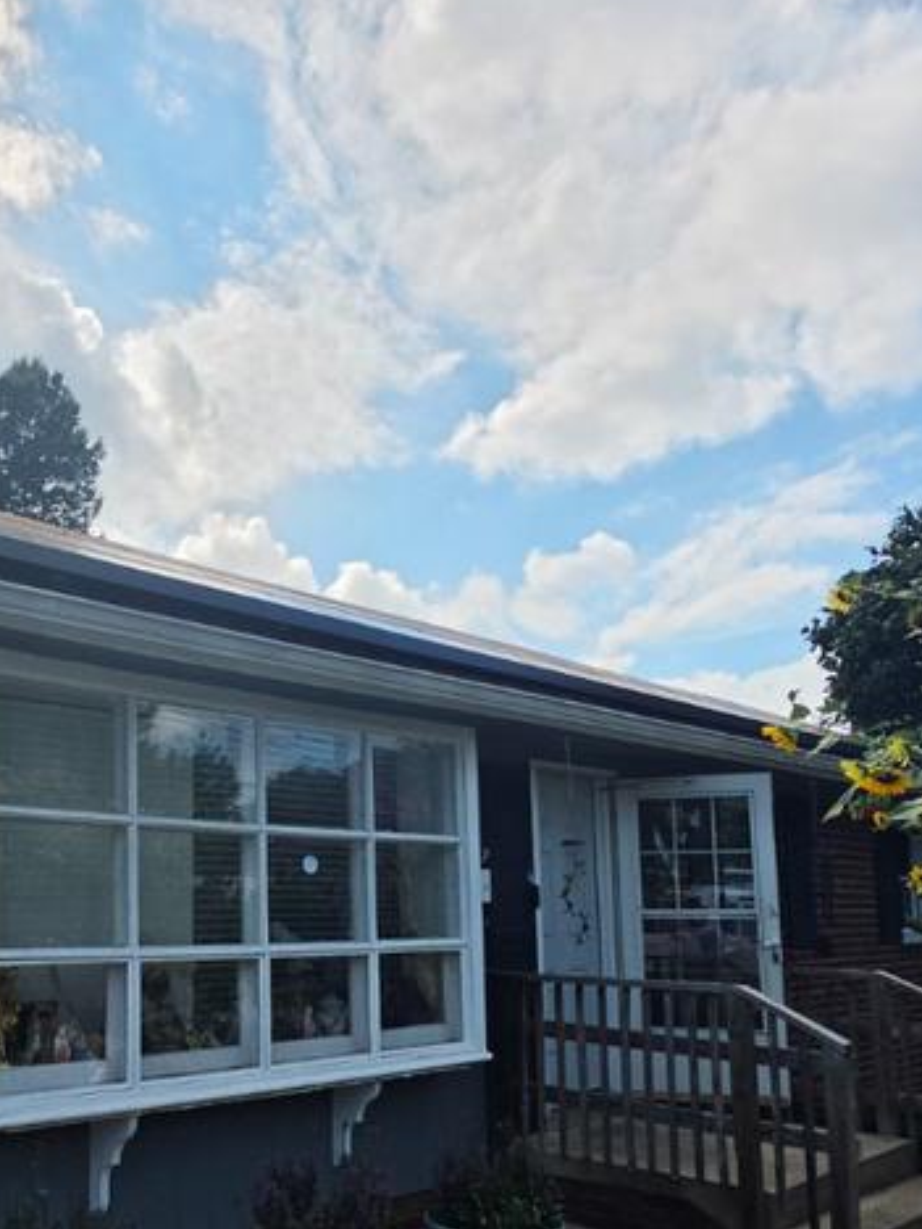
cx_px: 158
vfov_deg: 58.8
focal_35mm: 30
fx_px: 1065
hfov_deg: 44.1
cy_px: 801
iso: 40
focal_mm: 2.2
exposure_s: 1/5073
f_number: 1.9
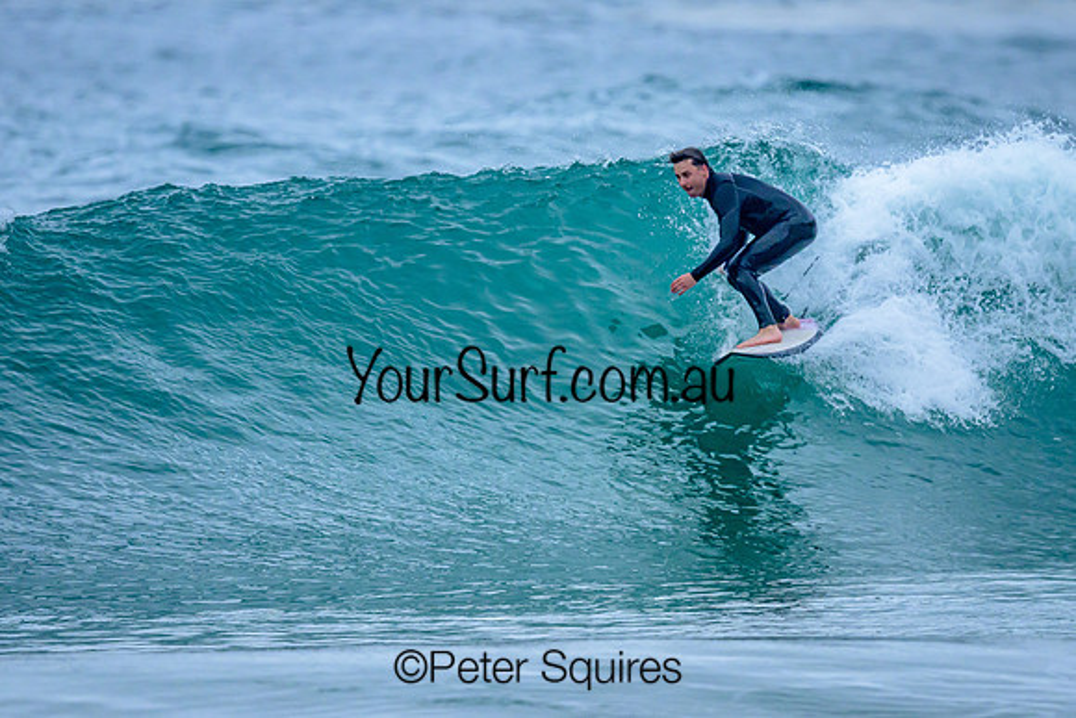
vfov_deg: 1.3
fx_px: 32379
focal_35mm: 1083
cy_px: 279
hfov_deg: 1.9
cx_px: 613
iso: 1400
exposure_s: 1/3200
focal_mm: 800
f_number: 6.3
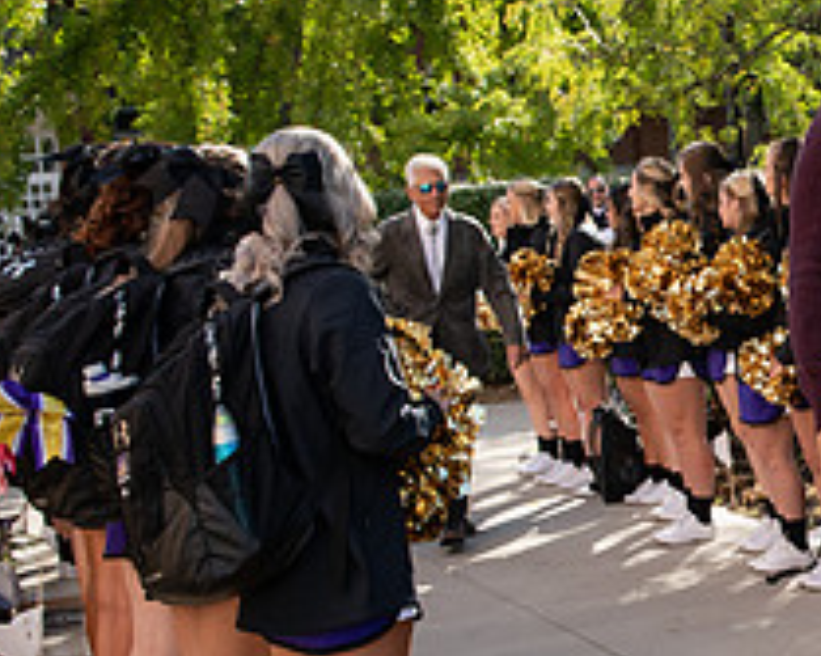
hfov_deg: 24.0
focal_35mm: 73
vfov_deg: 20.9
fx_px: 1773
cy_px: 387
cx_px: 955
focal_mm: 28
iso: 400
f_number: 5.6
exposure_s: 1/500
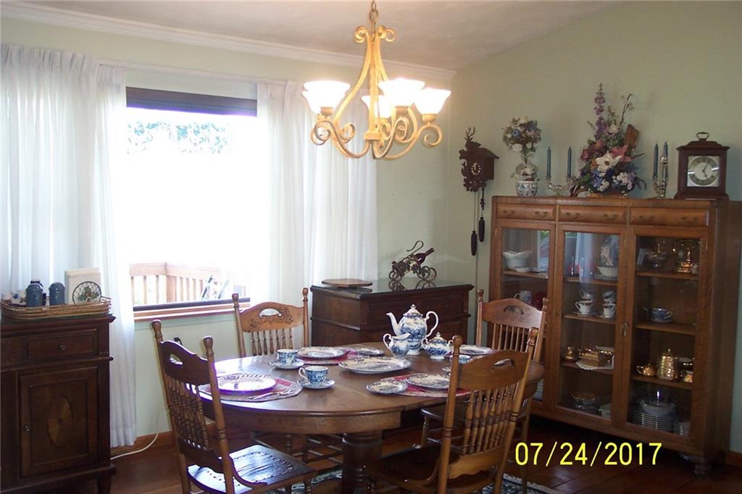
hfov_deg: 50.7
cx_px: 371
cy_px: 247
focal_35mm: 38
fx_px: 783
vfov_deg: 35.0
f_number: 2.8
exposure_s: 1/30
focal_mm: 8
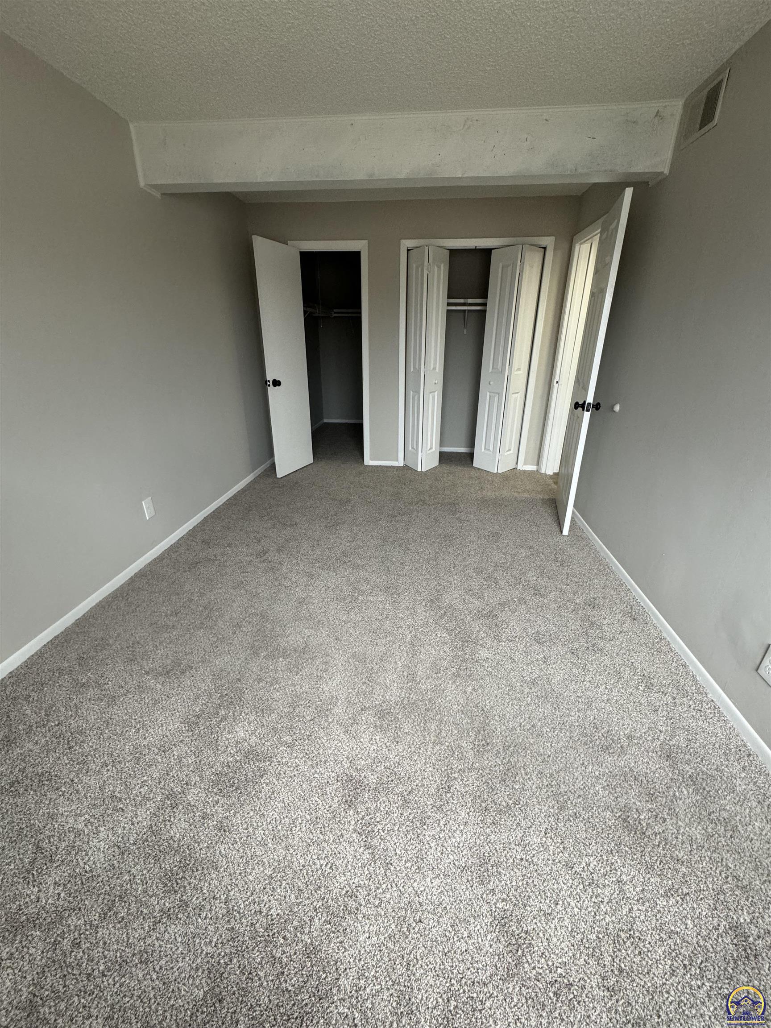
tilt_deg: -23.8
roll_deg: +0.5
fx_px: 416
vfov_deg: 102.1
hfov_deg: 85.7
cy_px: 514
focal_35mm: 14
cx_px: 386
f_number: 2.2
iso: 200
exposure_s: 1/120
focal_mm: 2.22
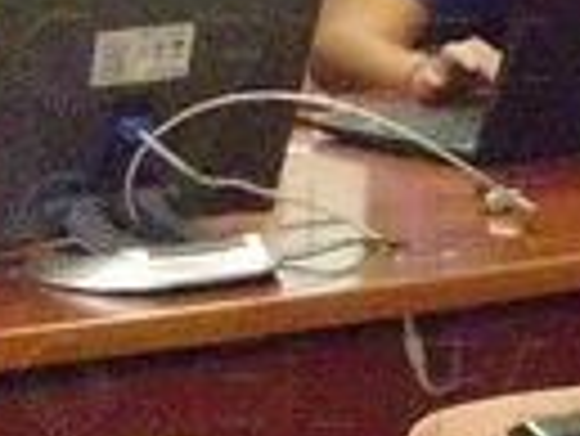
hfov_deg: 6.9
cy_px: 261
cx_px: 436
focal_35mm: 286
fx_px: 4796
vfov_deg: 5.2
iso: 800
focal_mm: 6.3
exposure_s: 1/100
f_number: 2.9
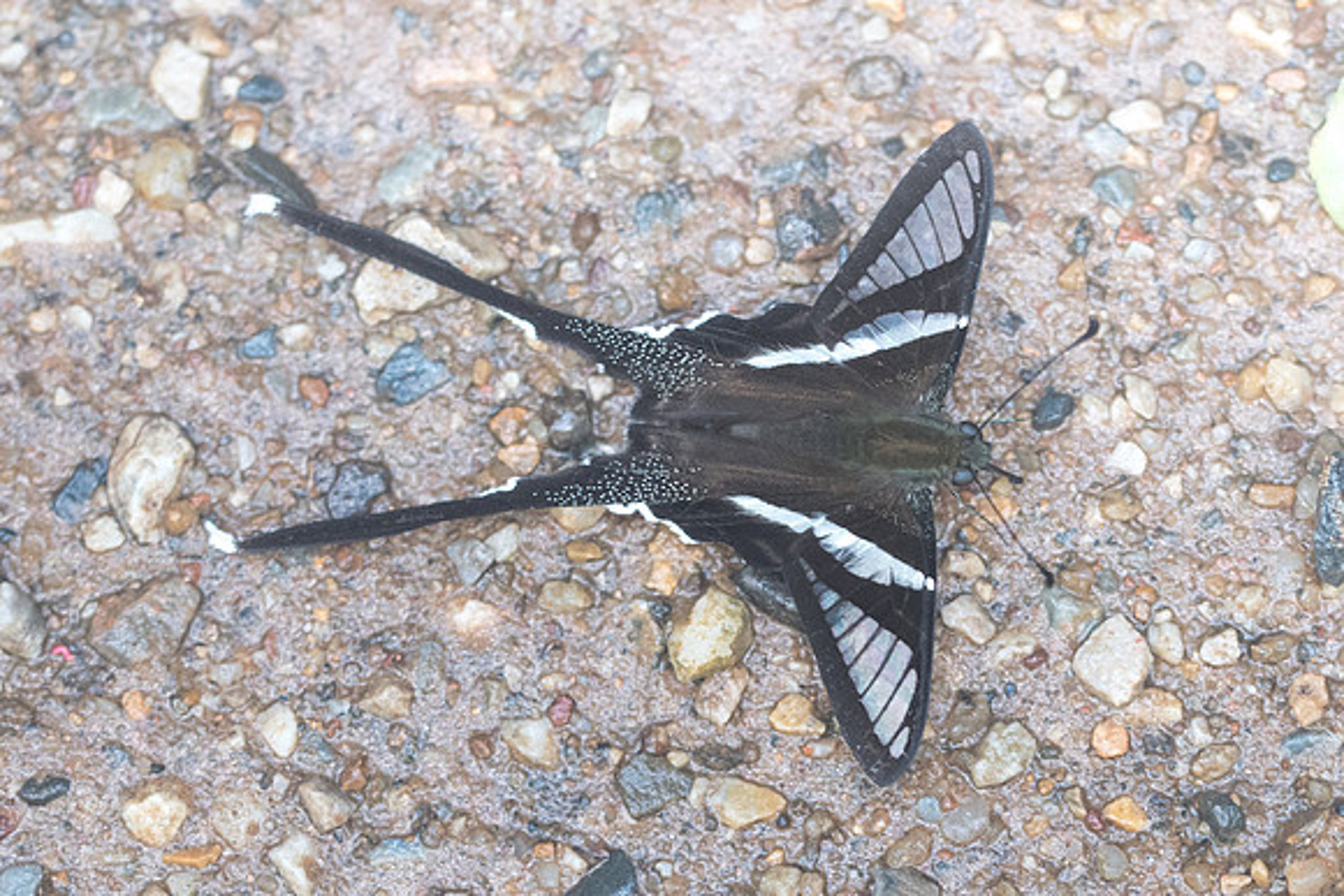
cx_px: 864
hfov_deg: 5.1
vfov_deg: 3.4
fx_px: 15003
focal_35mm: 402
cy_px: 500
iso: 800
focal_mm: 150
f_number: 4
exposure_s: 1/400
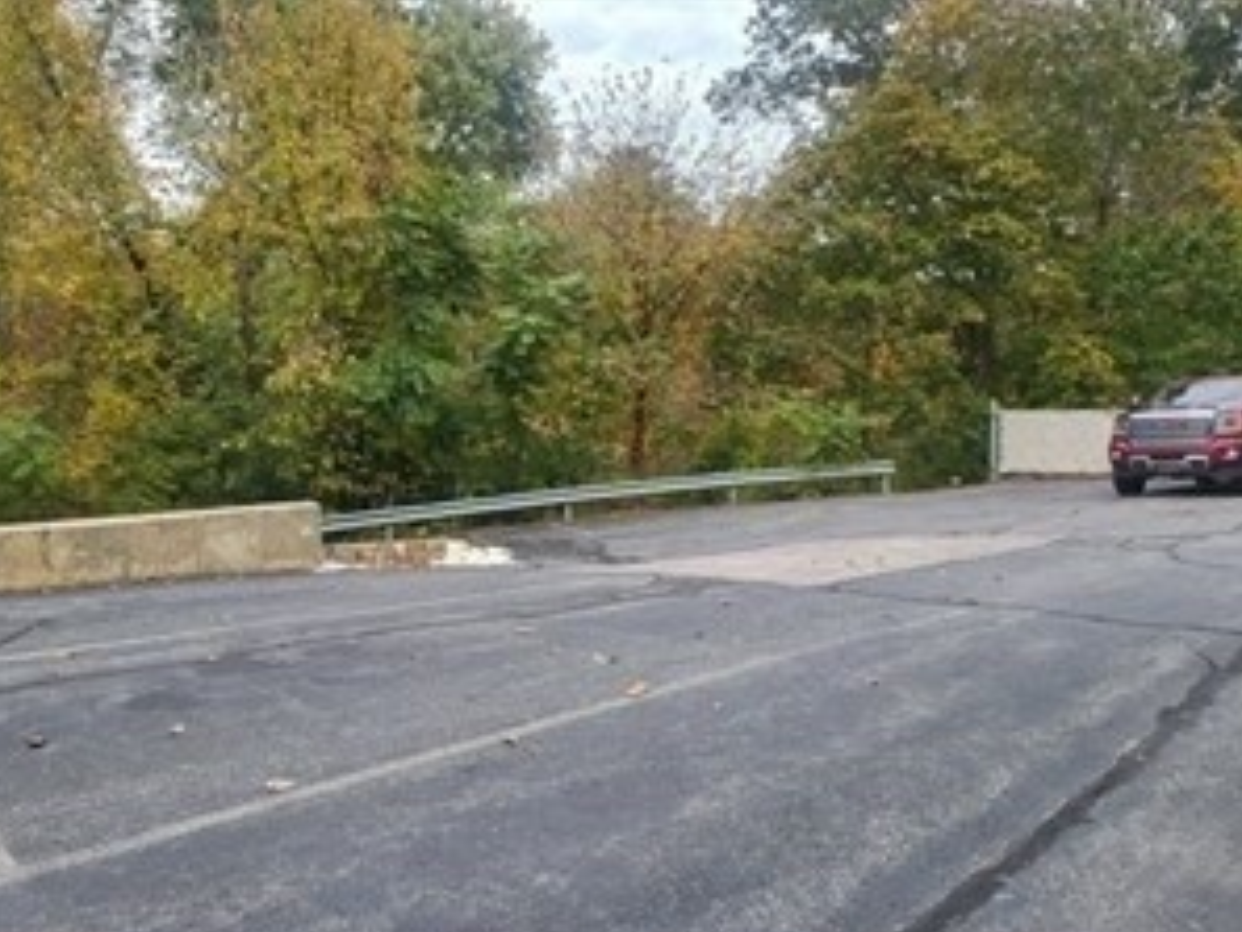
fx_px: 1005
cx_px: 565
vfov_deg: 49.6
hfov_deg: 63.3
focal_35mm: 28
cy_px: 539
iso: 40
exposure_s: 1/319
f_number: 1.8
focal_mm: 5
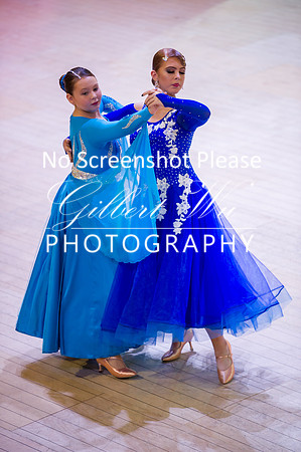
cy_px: 226
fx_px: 2514
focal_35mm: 200
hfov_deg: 6.9
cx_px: 150
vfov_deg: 10.3
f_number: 2.8
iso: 800
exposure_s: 1/250
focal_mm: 200
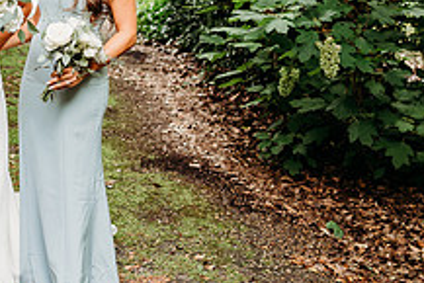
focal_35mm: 64
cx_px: 31
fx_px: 754
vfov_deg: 20.8
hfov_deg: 29.9
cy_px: 19
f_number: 2.5
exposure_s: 1/160
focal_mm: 24
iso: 160
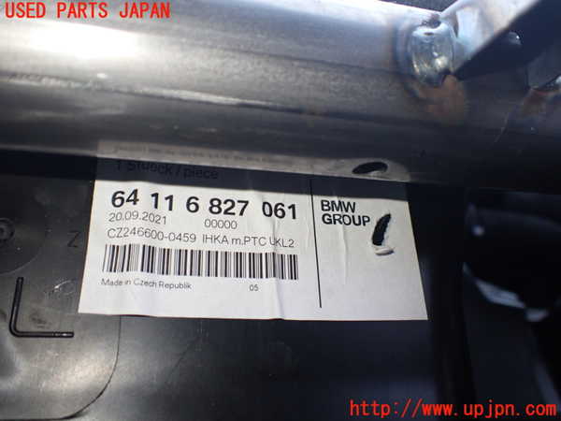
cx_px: 280
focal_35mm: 30
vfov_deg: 46.8
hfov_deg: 60.0
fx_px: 486
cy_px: 210
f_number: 2.3
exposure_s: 1/125
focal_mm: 5.4
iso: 250
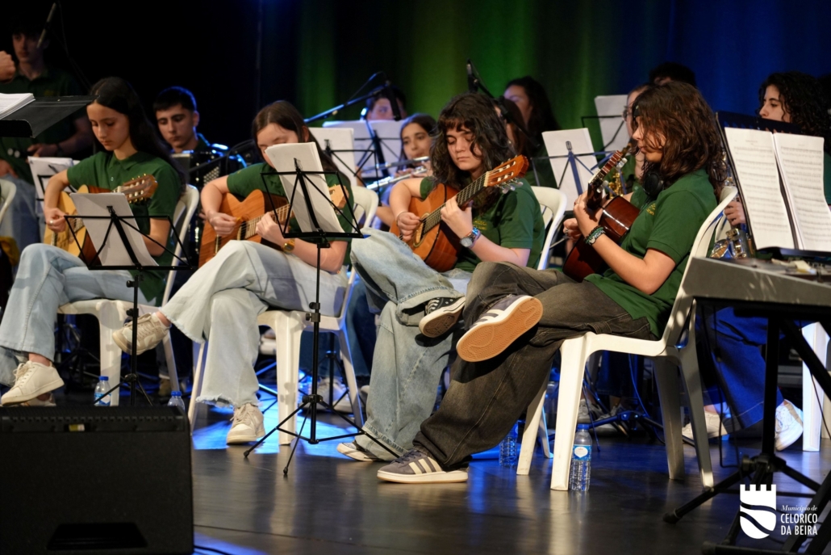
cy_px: 278
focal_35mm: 105
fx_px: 2424
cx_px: 416
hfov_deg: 19.5
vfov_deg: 13.0
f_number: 4
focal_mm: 105
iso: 2500
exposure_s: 1/160
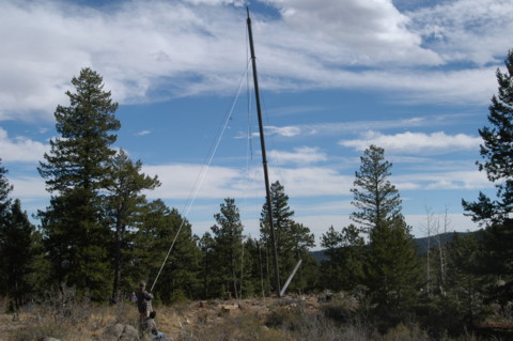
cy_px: 170
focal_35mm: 57
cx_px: 256
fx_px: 811
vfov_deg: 23.7
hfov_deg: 35.1
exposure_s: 1/350
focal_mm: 38
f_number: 10
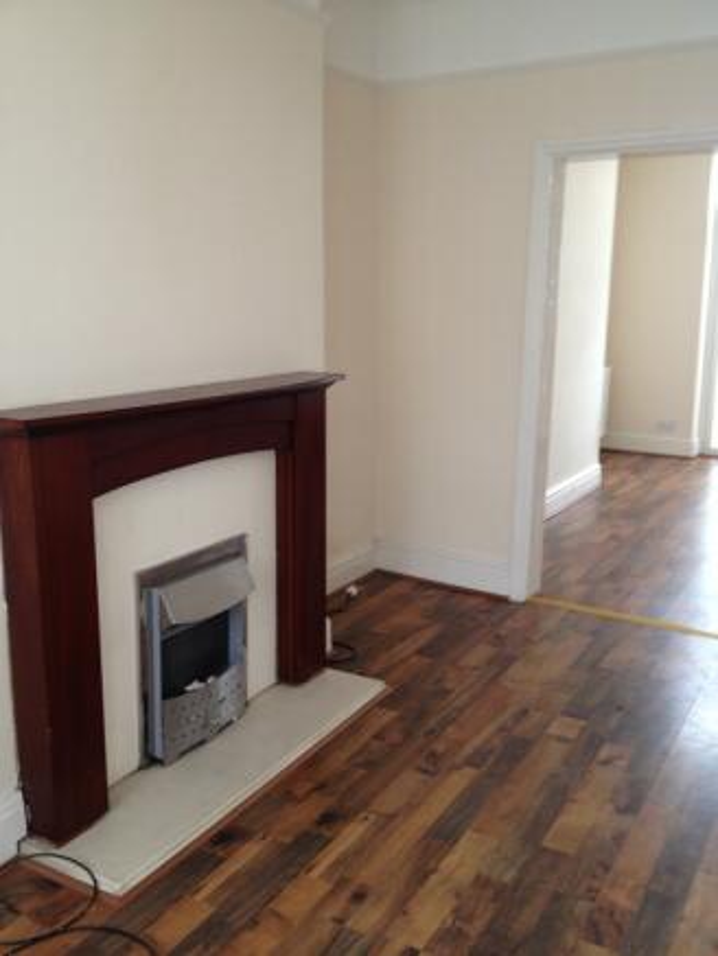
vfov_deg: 52.6
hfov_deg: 40.7
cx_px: 359
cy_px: 478
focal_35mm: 35
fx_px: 967
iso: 100
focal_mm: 4.28
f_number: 2.4
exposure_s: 1/20
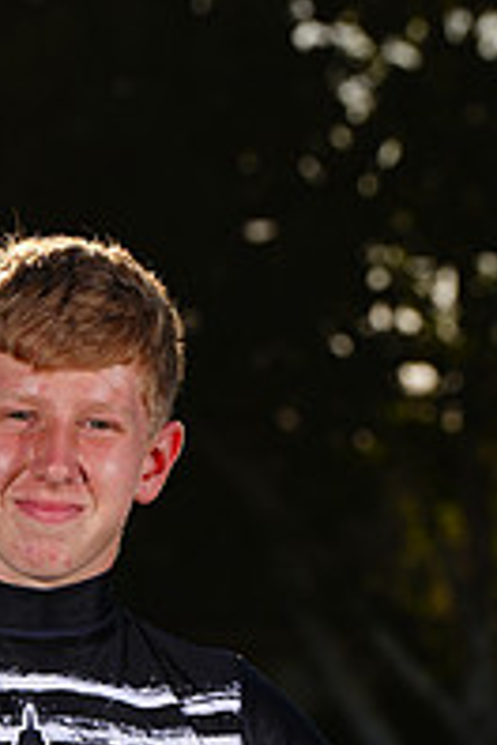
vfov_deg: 4.6
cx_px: 68
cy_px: 813
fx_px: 9277
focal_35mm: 448
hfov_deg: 3.1
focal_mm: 197
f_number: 11
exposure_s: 1/250
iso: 125
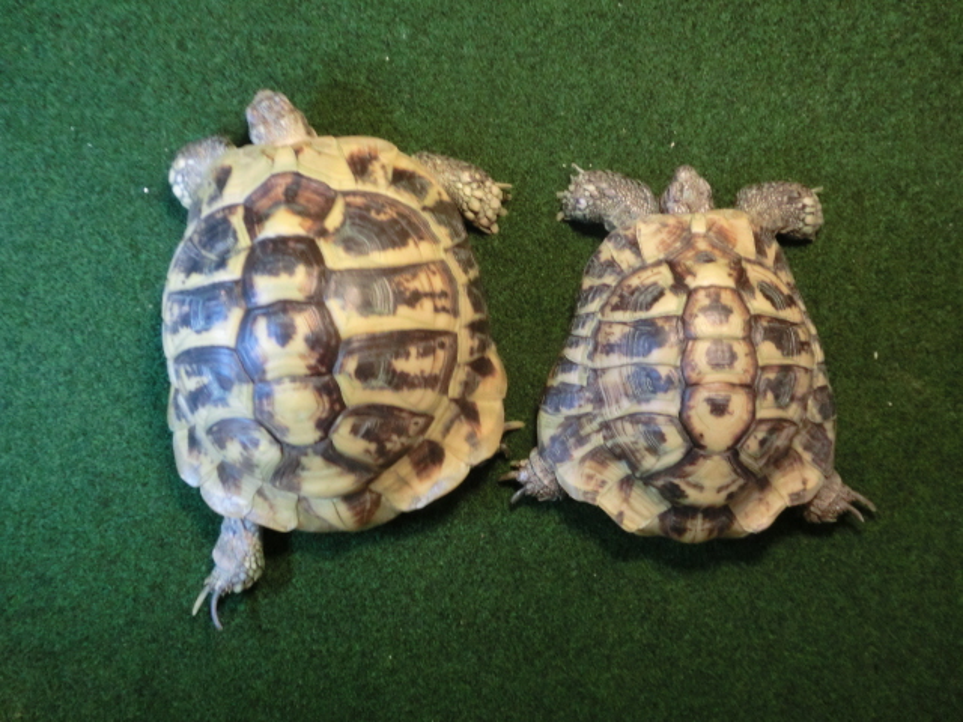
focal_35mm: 28
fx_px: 779
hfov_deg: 63.4
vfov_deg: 49.7
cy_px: 361
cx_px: 482
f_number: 3
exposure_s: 1/40
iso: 800
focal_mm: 5
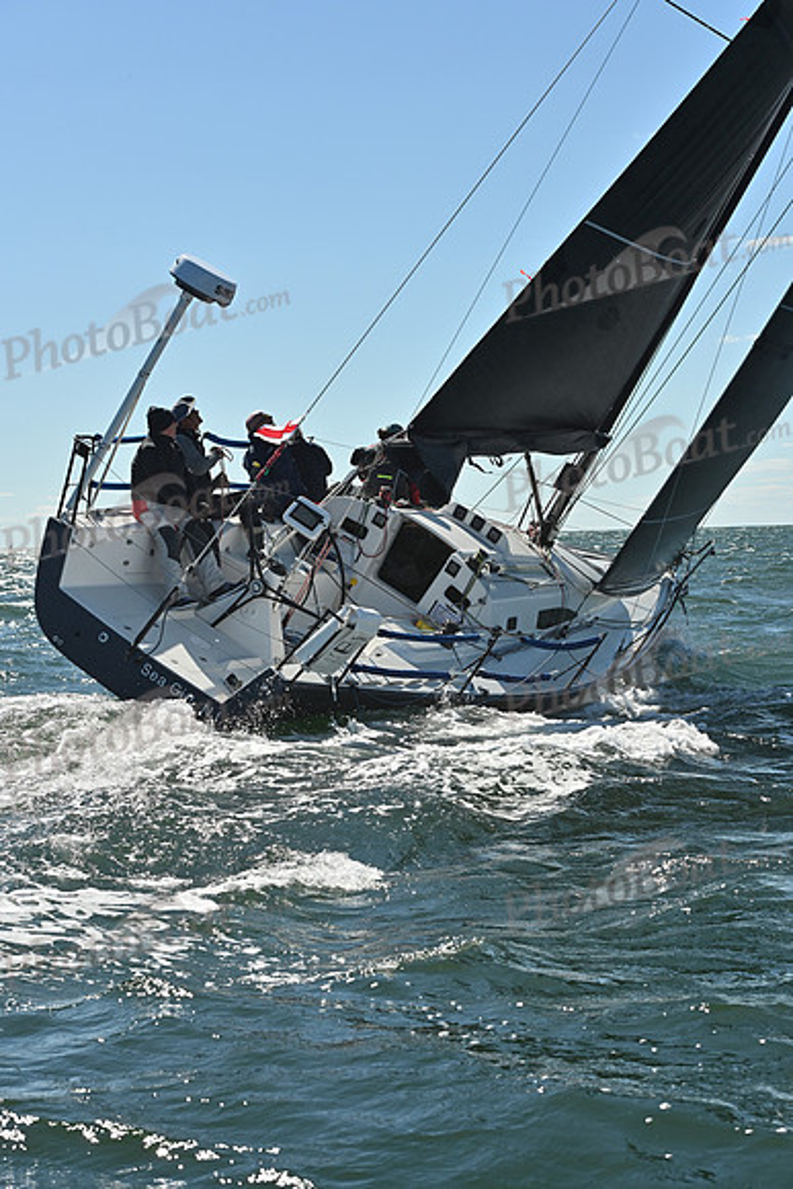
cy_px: 594
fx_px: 2311
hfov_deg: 19.5
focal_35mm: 70
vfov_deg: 28.8
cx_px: 396
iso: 320
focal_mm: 70
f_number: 9
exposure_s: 1/1250
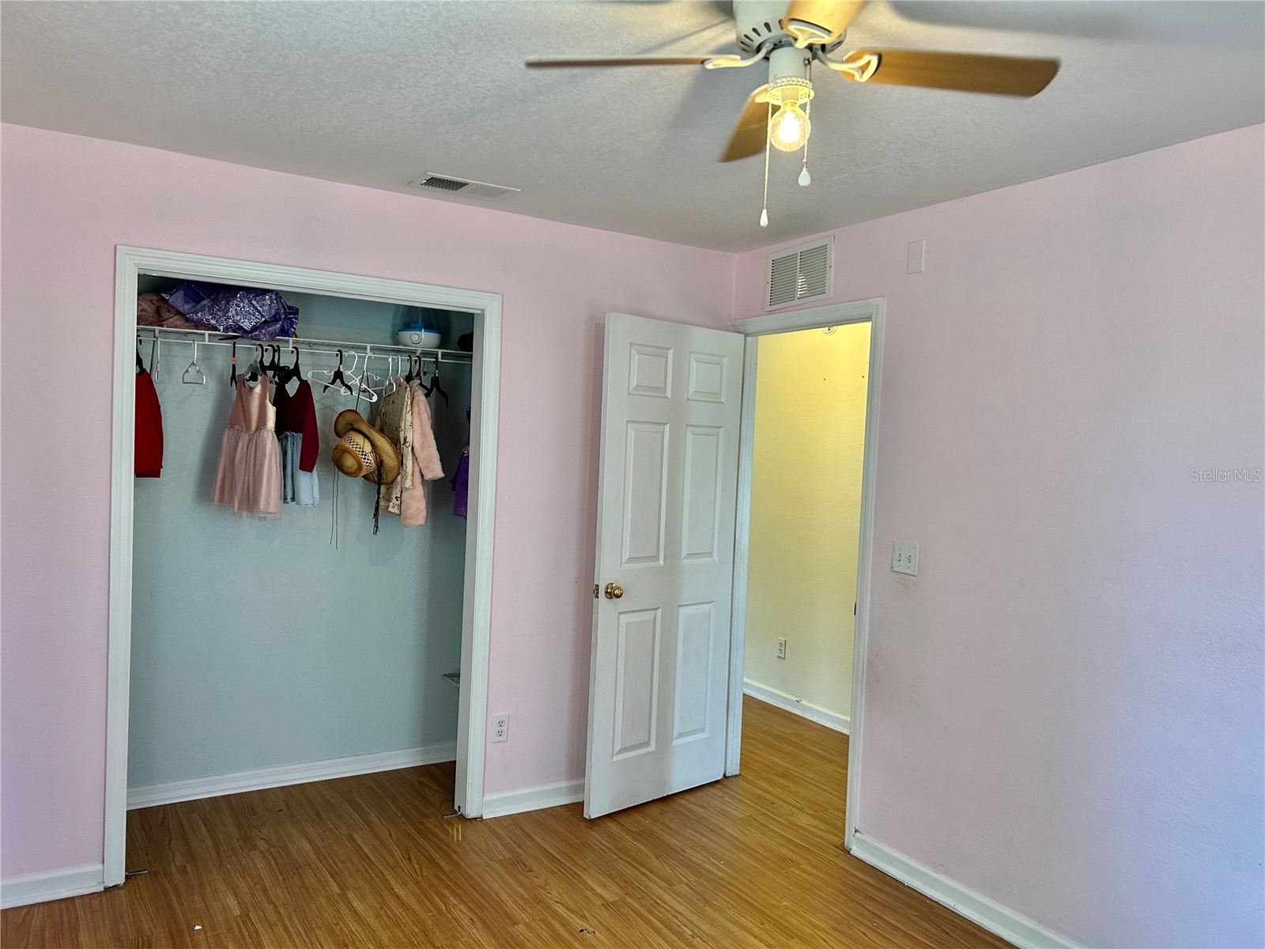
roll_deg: -1.7
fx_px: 950
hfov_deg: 67.3
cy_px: 474
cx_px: 632
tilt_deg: -1.7
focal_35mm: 26
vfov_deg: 53.1
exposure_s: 1/120
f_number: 1.5
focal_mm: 5.7
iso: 100
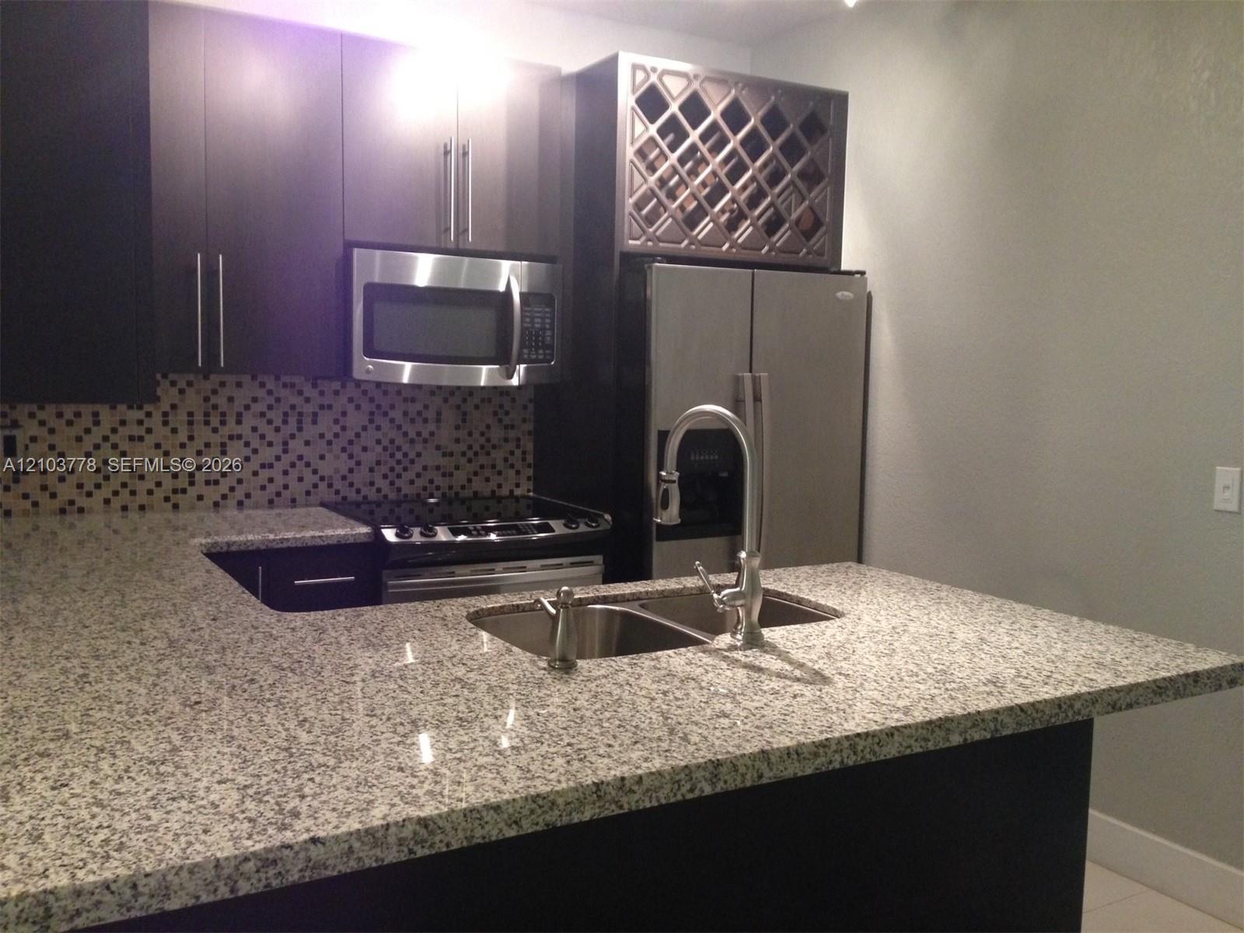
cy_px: 466
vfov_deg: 42.9
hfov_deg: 55.4
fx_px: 1186
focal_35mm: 33
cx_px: 622
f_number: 2.4
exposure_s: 1/20
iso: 250
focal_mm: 4.12
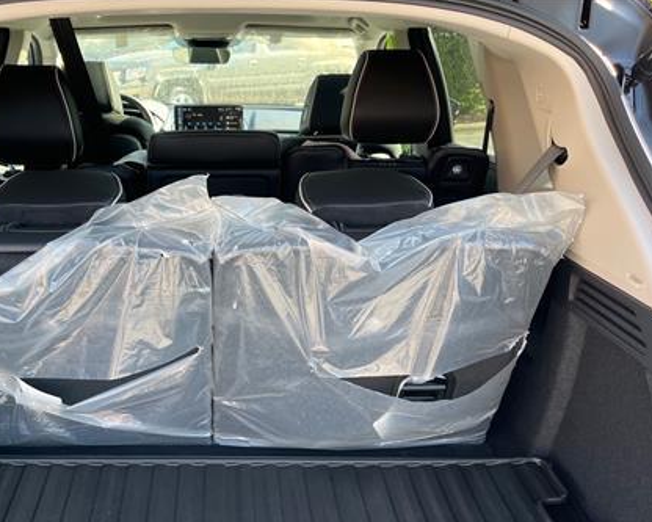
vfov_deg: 37.6
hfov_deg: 46.0
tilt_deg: -25.9
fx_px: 753
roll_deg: +2.2
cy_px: 372
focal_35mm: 39
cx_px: 210
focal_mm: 5.1
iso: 64
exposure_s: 1/162
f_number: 1.6
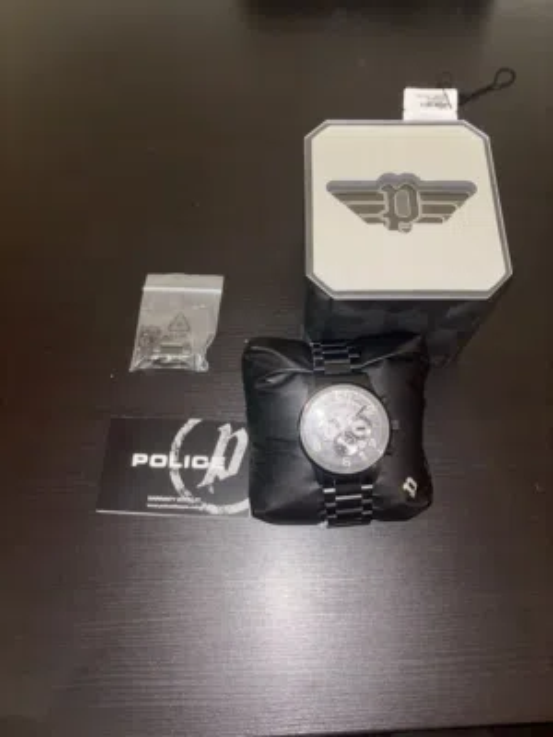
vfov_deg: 67.3
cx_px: 276
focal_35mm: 26
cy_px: 368
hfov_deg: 53.1
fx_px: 554
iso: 80
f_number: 1.6
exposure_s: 1/14
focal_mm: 5.96
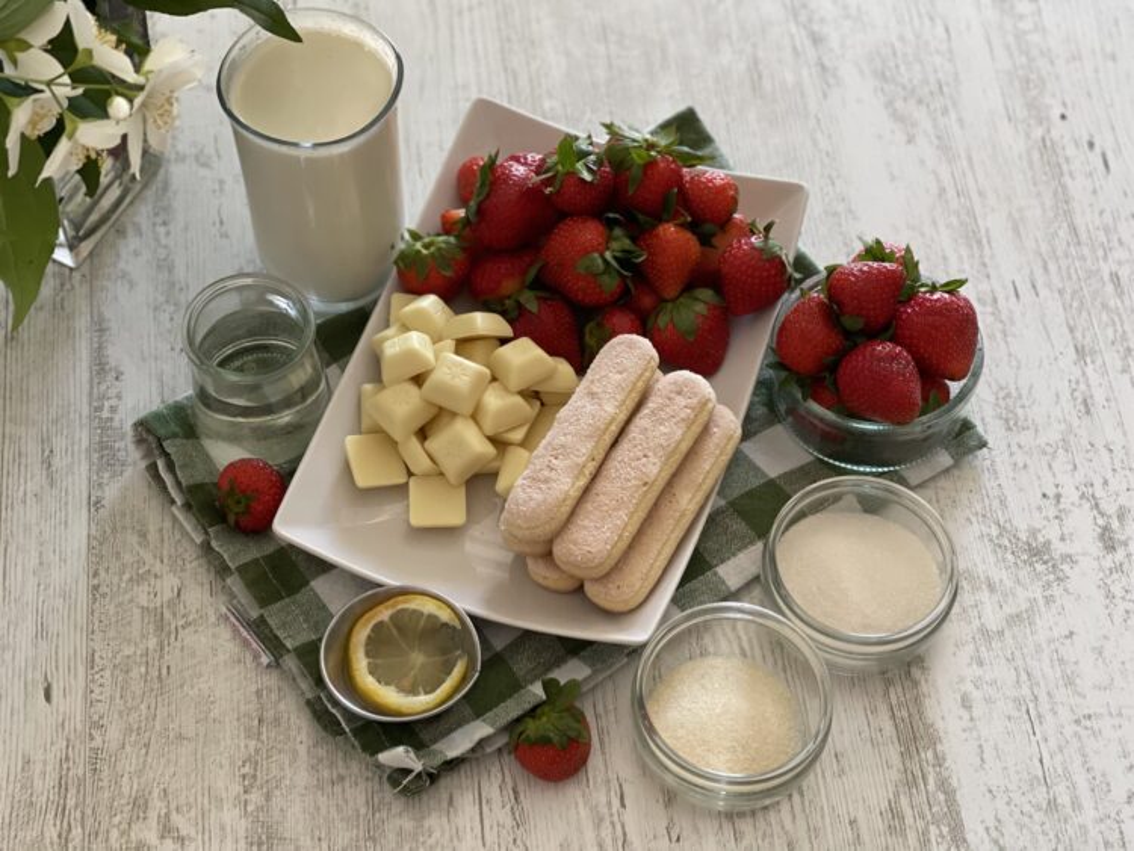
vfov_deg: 22.9
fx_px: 2097
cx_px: 567
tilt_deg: -58.3
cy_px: 426
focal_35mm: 64
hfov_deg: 30.3
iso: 250
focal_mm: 7.5
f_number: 2.2
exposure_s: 1/110
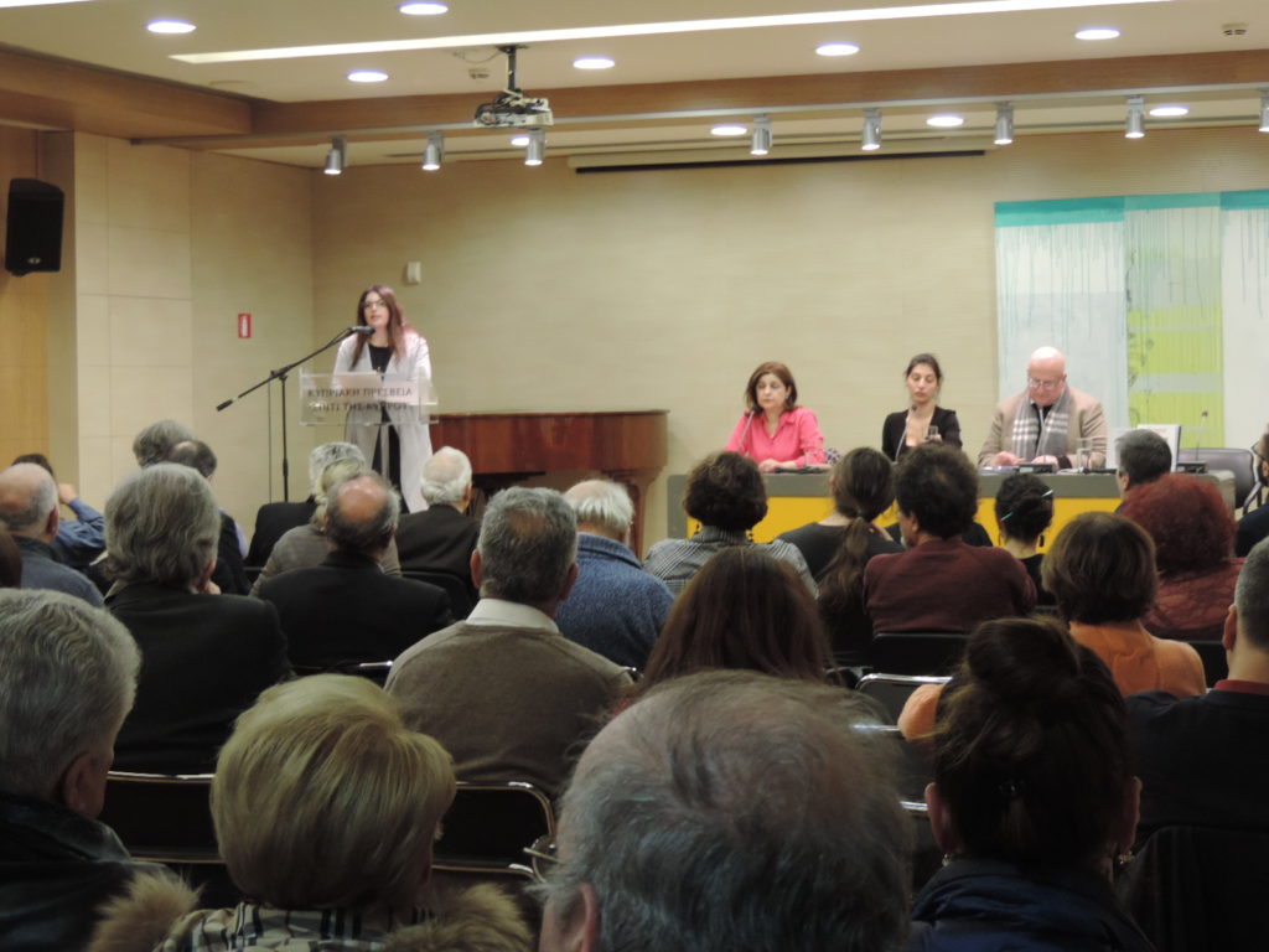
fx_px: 2566
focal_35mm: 70
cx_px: 634
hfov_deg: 27.8
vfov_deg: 21.0
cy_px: 476
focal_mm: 12.4
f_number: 3.9
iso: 400
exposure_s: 1/20
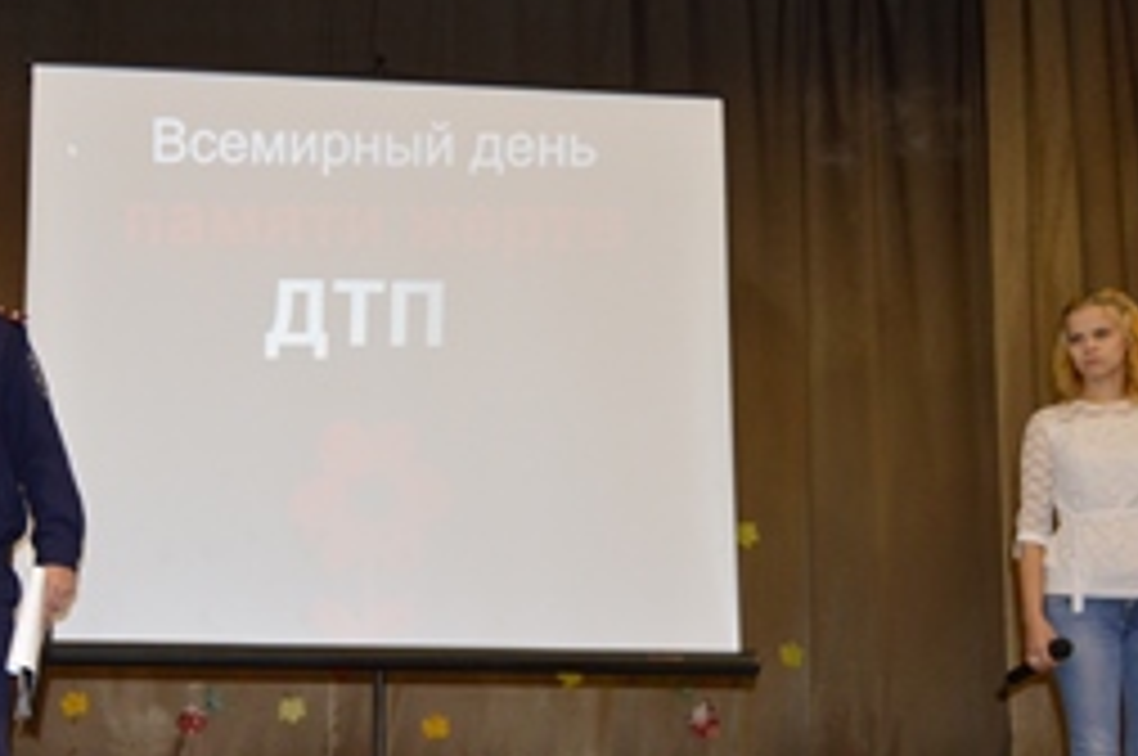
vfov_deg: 27.8
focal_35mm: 48
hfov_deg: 40.1
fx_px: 1515
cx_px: 292
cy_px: 520
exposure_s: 1/60
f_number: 3.5
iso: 1250
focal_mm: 18
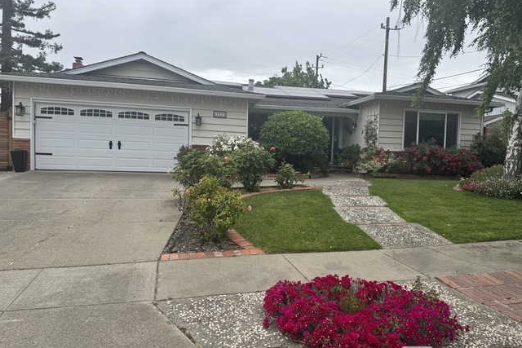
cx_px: 261
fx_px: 377
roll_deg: -0.9
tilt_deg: -2.7
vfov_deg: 49.6
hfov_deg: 69.4
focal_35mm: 26
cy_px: 175
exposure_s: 1/2331
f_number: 1.78
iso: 80
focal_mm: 6.76
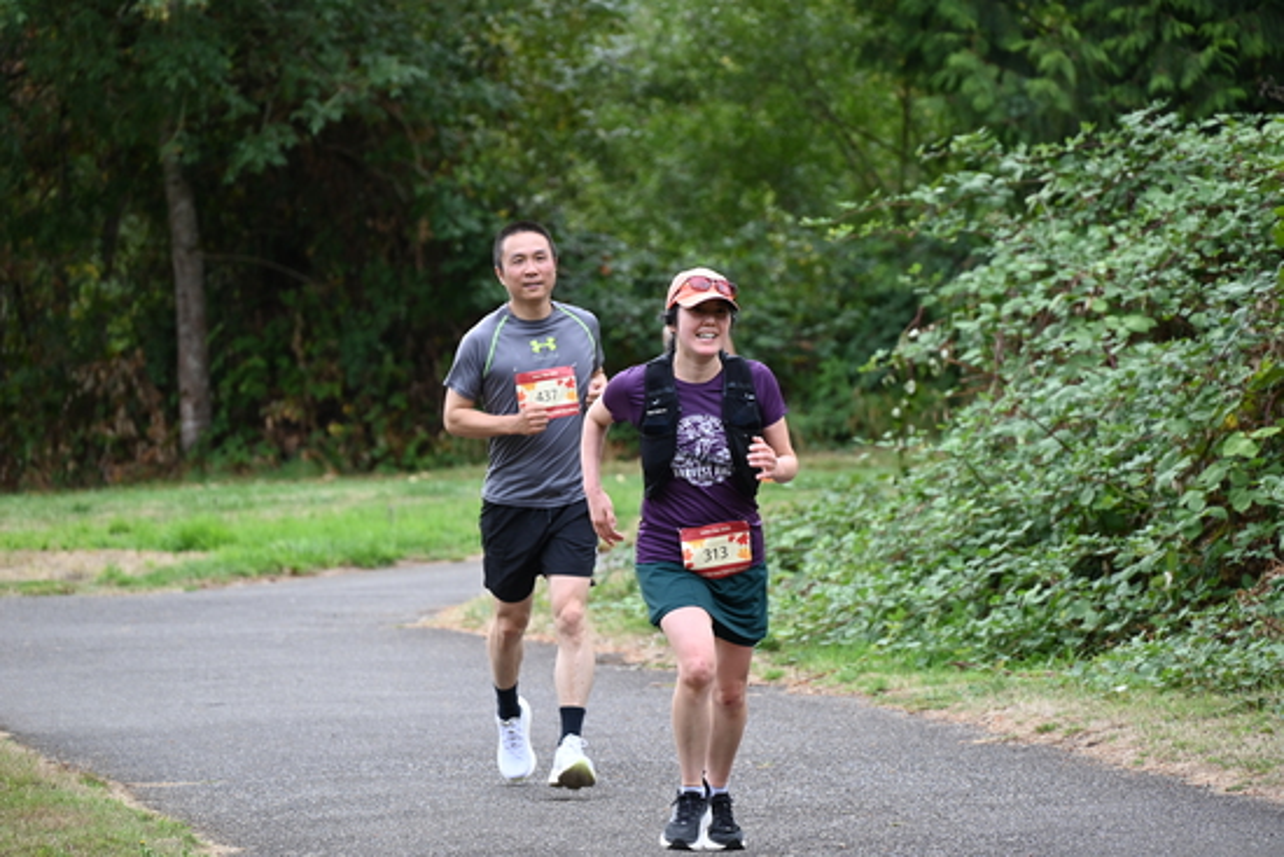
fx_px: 7135
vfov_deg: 6.9
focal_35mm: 200
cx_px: 642
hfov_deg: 10.3
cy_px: 428
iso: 450
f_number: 6.3
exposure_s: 1/250
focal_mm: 200
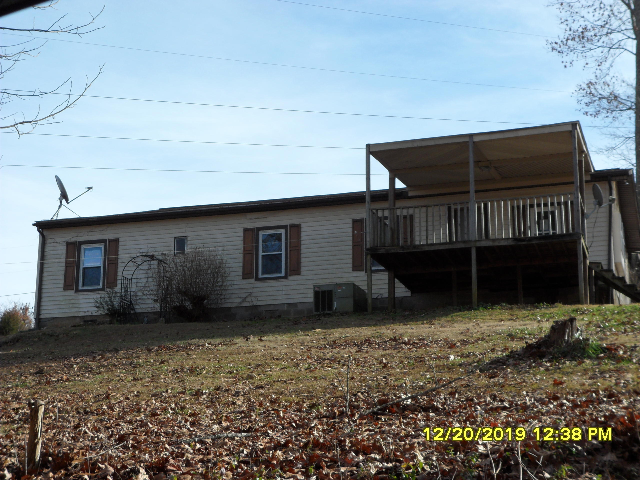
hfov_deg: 30.7
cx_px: 320
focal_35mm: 63
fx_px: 1165
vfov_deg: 23.3
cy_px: 240
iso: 80
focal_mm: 11.2
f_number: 5.6
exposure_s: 1/250
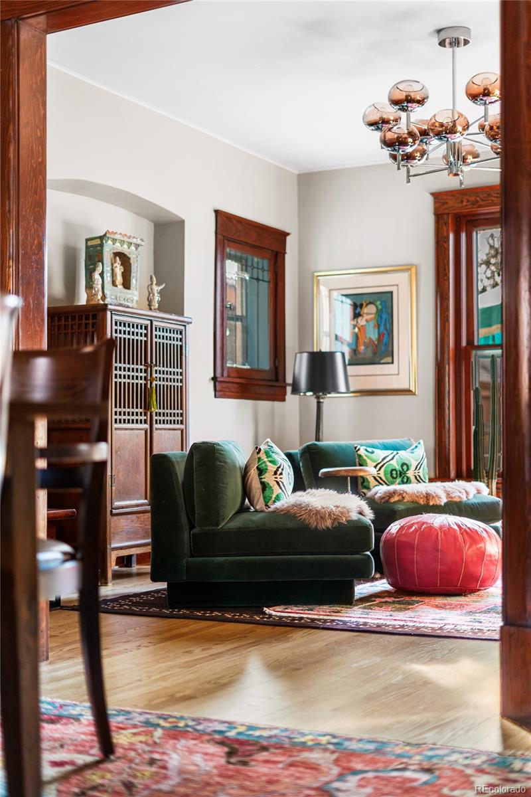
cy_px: 398
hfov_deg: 27.0
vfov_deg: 39.6
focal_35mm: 50
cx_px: 266
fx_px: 1106
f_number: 1.8
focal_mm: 50
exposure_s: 1/60
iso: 640
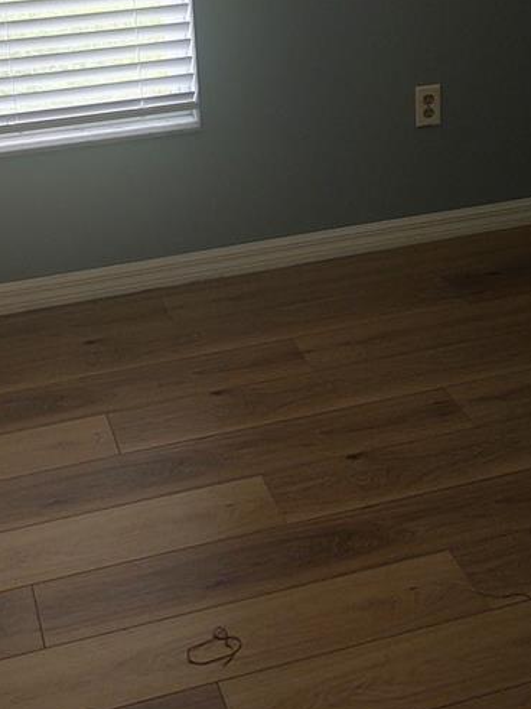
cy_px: 117
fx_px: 1350
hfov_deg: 22.2
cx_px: 336
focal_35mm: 66
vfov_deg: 28.6
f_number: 1.7
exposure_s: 1/100
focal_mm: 4.75
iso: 100
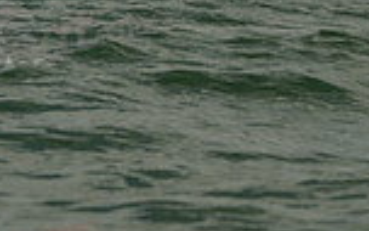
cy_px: -103
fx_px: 2735
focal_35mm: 272
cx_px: 286
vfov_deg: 4.8
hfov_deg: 7.7
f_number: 6.3
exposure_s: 1/1000
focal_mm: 70
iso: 400
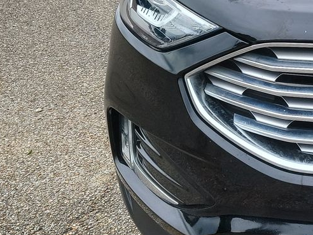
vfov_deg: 18.4
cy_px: -6
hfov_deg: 21.6
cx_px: 445
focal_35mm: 78
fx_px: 705
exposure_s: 1/371
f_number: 1.8
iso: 50
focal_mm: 6.7
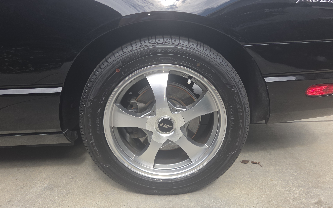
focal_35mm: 27
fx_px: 245
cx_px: 169
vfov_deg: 46.0
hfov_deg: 68.4
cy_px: 108
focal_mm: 5.4
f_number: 1.8
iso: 25
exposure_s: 1/511
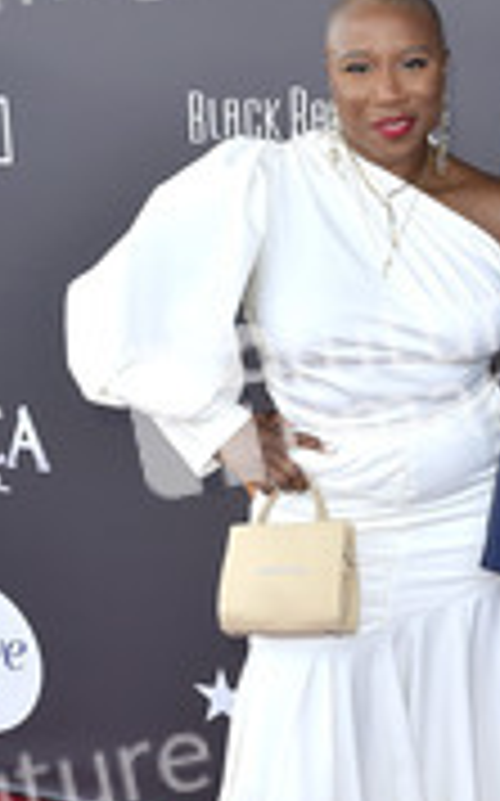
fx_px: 1550
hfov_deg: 17.9
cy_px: 616
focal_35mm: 71
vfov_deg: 28.5
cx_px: 489
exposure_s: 1/250
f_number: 7.1
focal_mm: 31
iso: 160
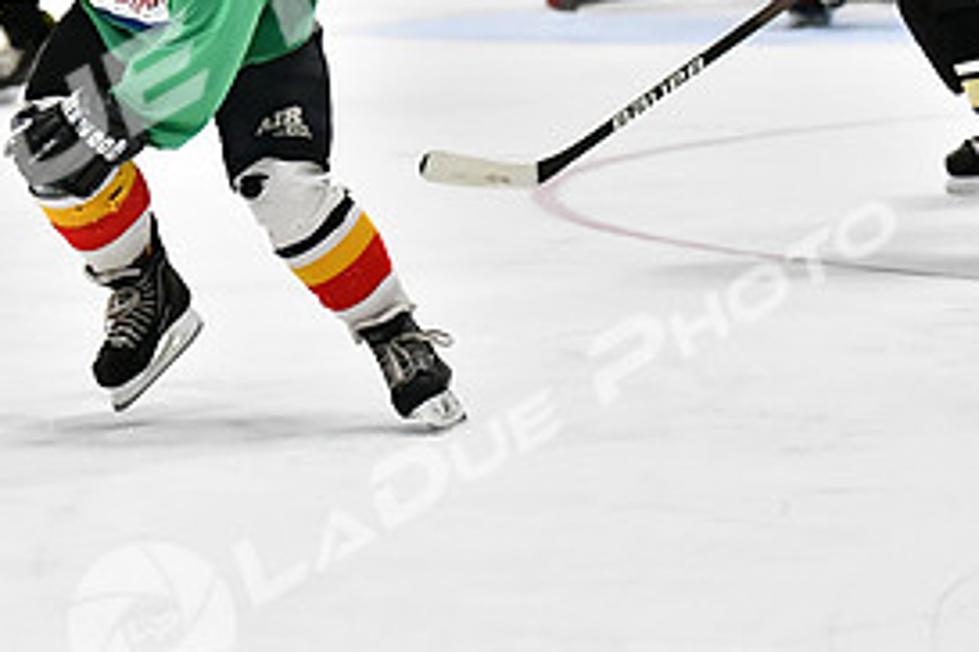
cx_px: 61
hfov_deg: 5.6
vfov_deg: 3.7
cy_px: 99
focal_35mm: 370
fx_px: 10061
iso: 8000
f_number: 2.8
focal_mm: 116
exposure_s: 1/1600
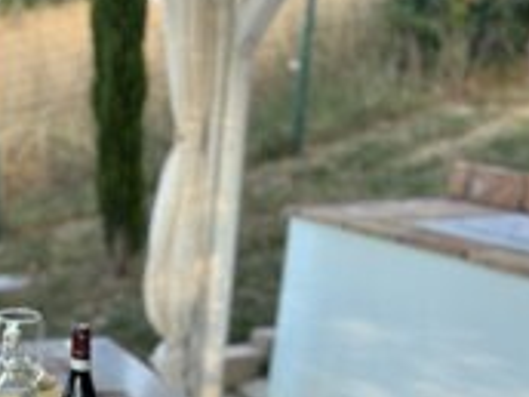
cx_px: 112
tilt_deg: -26.0
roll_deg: -1.8
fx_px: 871
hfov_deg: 32.9
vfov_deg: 23.0
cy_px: 509
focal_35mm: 57
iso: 64
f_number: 1.6
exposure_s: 1/414
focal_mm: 5.96
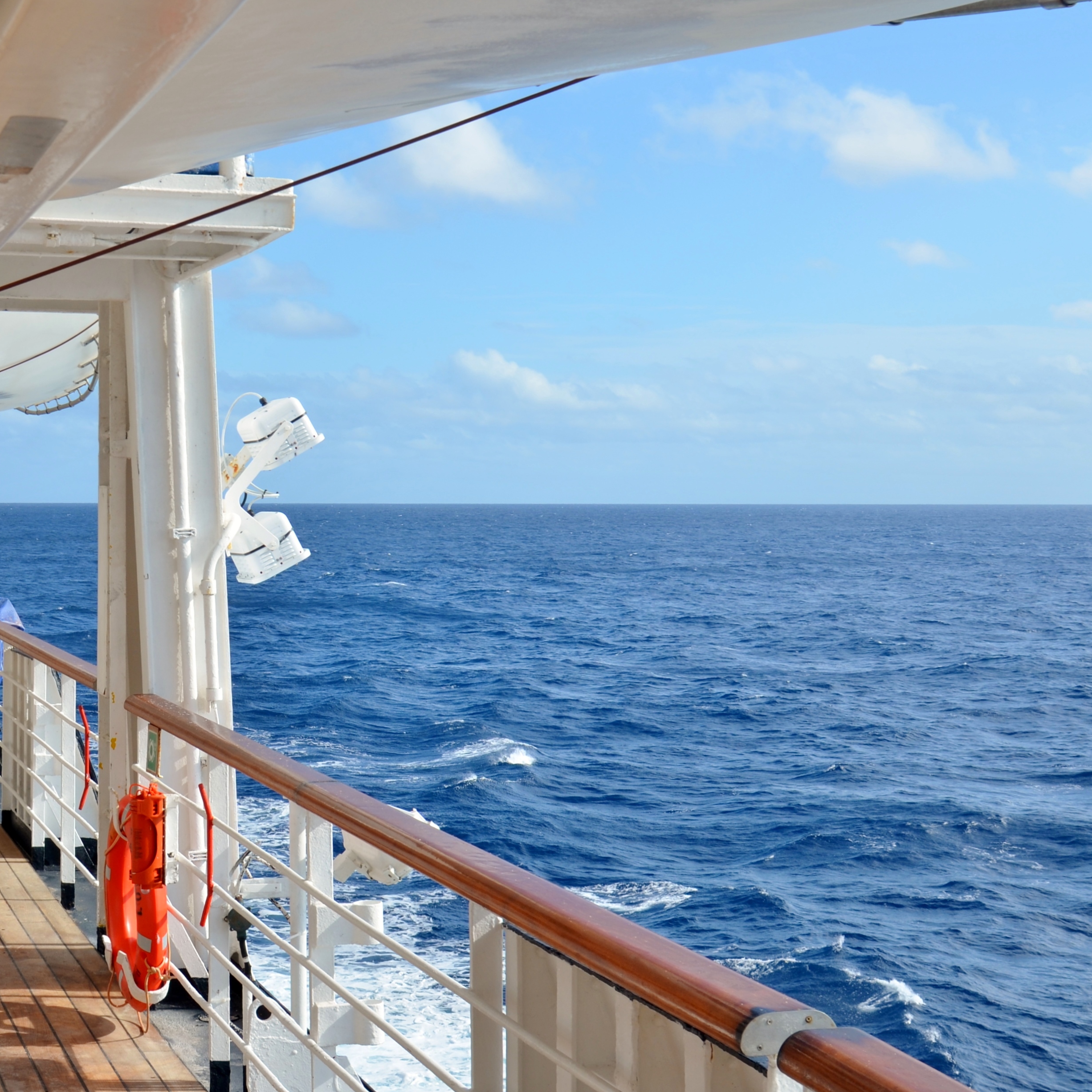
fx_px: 2177
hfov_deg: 27.5
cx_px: 201
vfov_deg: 28.2
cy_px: 508
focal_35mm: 61
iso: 110
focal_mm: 24
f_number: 8
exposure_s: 1/250
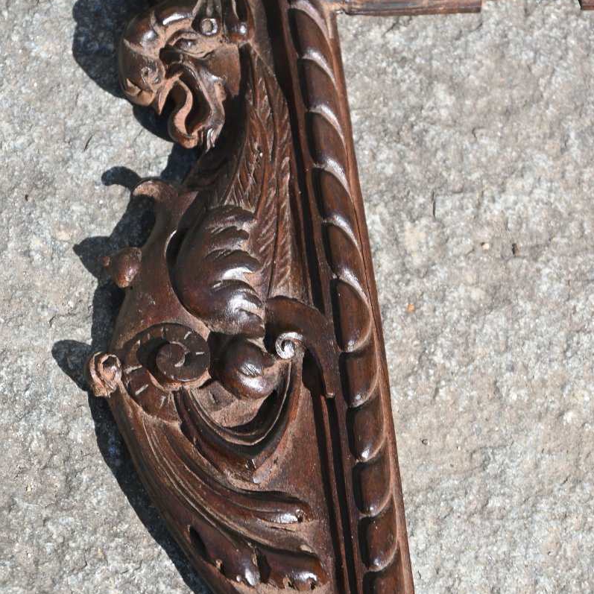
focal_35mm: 211
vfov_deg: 8.3
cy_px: 358
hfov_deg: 8.3
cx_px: 297
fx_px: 4096
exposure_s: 1/320
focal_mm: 110
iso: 100
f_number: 6
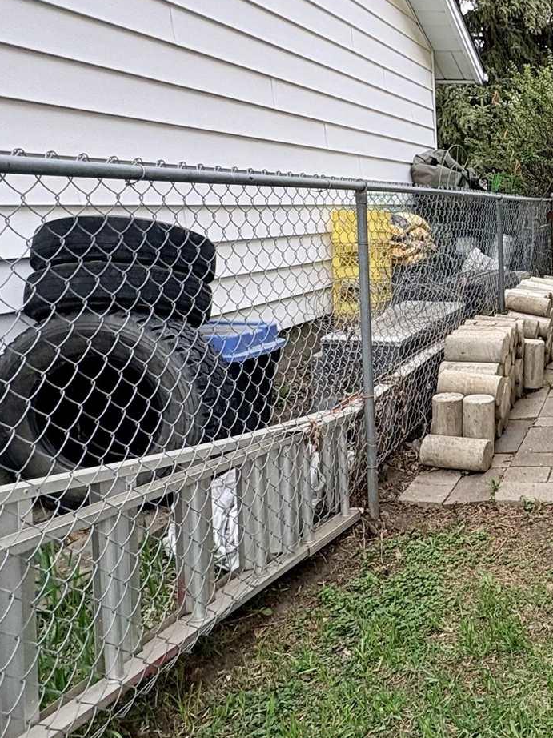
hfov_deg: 32.9
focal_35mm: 35
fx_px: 746
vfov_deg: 52.3
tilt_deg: -6.7
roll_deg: -0.9
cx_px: 675
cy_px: 297
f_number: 2.2
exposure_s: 1/164
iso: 64
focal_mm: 2.22
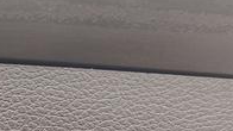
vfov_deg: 14.0
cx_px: 26
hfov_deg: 25.2
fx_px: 506
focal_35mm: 82
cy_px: 186
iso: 528
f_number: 1.88
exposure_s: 1/60
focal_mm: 5.56
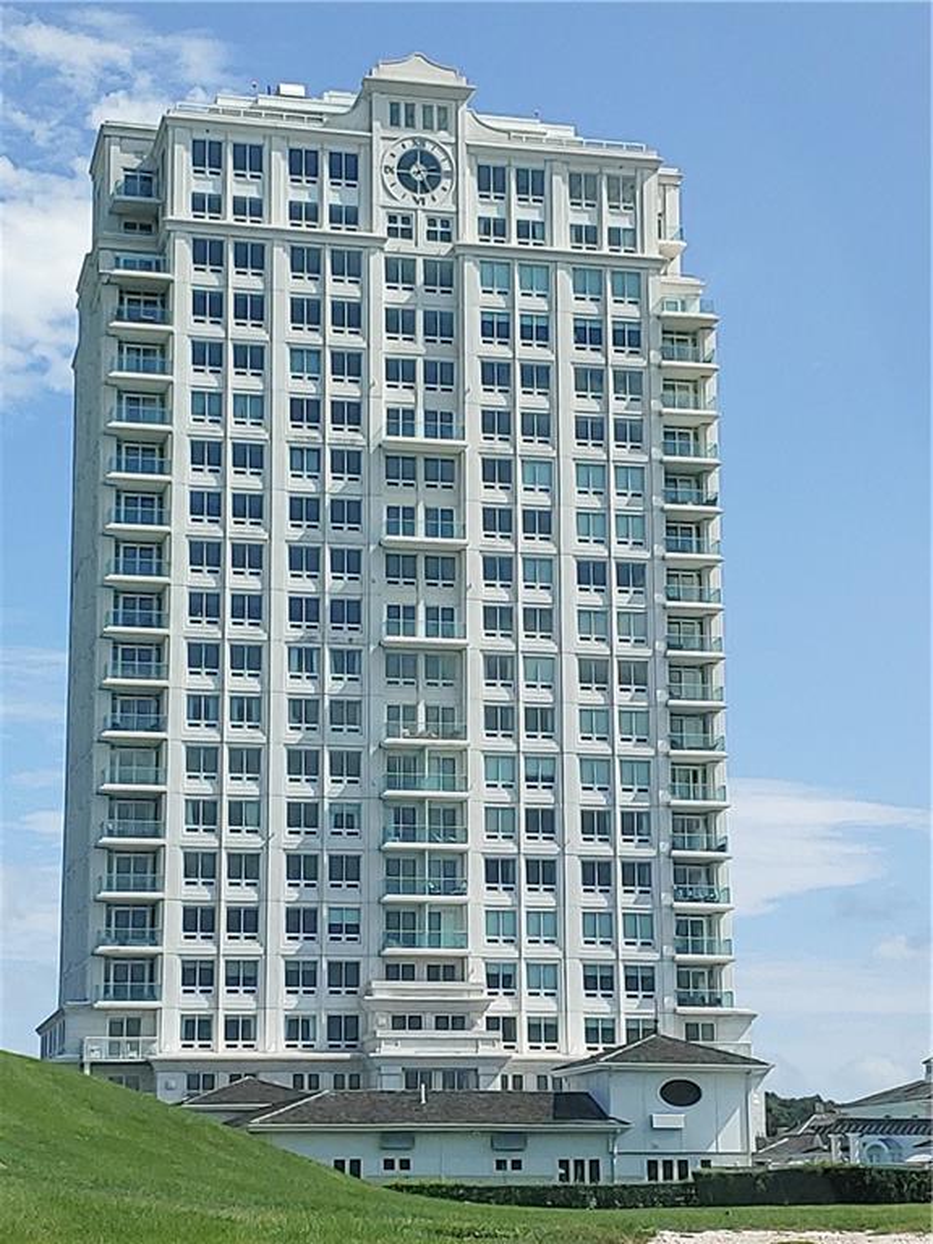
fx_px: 2587
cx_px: 466
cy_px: 622
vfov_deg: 27.0
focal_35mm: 72
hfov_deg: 20.4
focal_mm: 4.23
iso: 50
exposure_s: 1/2381
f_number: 1.5
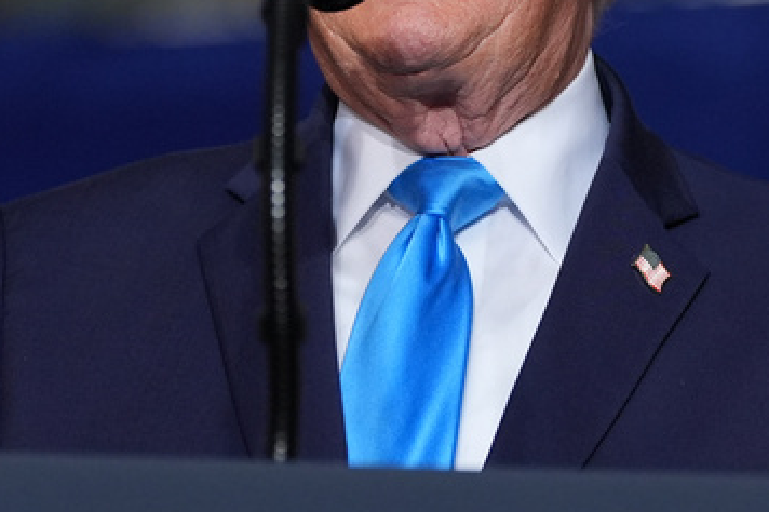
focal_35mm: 319
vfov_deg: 4.3
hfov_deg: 6.5
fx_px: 6811
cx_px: 404
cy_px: 48
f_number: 2.8
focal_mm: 111
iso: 2000
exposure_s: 1/800
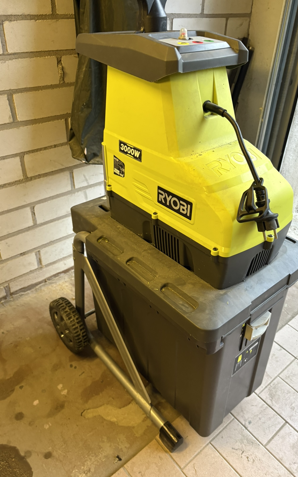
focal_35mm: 28
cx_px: 174
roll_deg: -6.0
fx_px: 364
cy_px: 238
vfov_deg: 66.5
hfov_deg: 44.4
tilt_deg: -35.5
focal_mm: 5.96
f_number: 1.6
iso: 200
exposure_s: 1/50
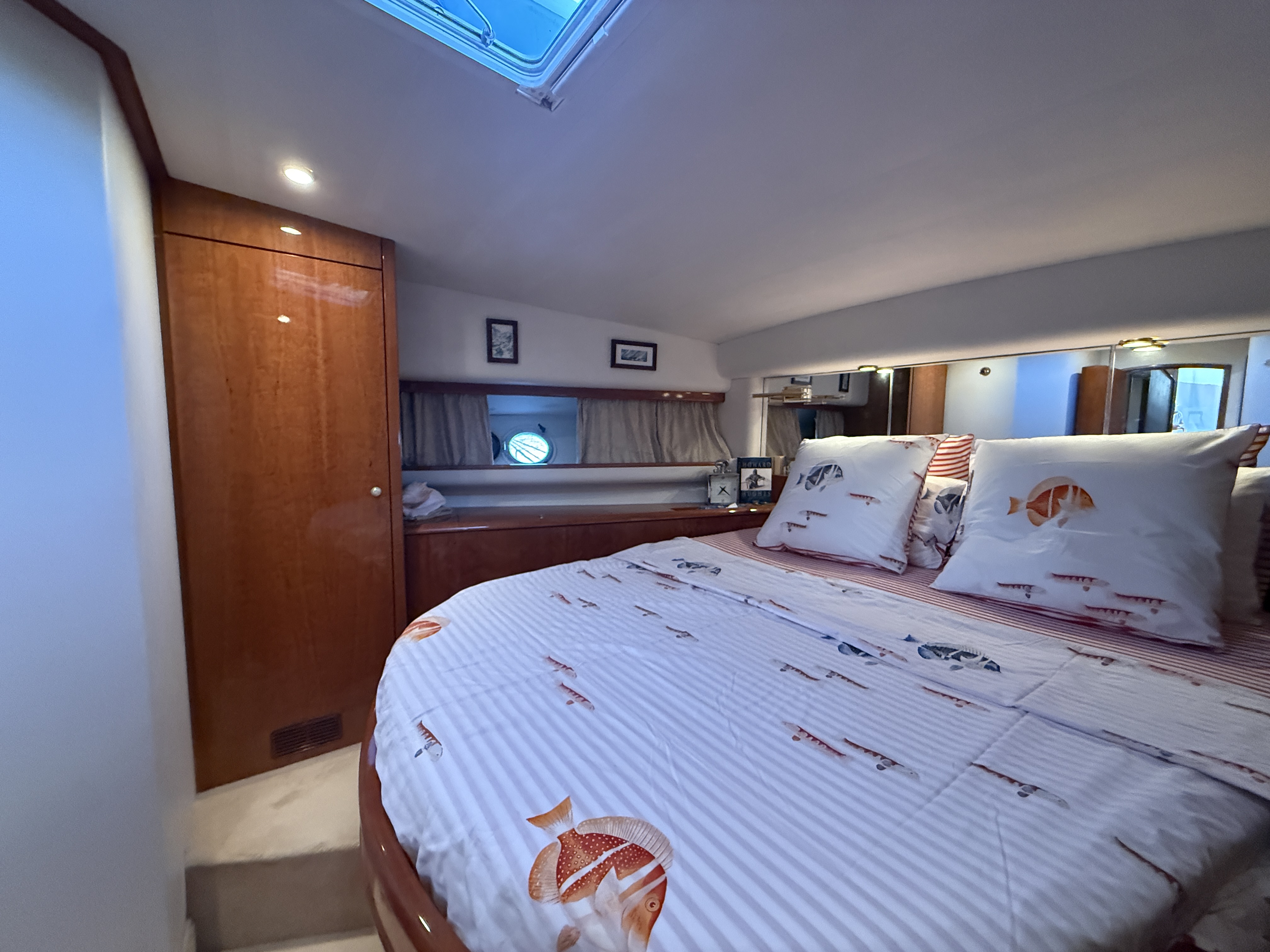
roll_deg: -0.1
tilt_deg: -6.0
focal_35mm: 14
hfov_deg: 102.1
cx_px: 635
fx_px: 514
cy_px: 476
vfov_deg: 85.7
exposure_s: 1/60
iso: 800
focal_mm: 2.22
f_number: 2.2
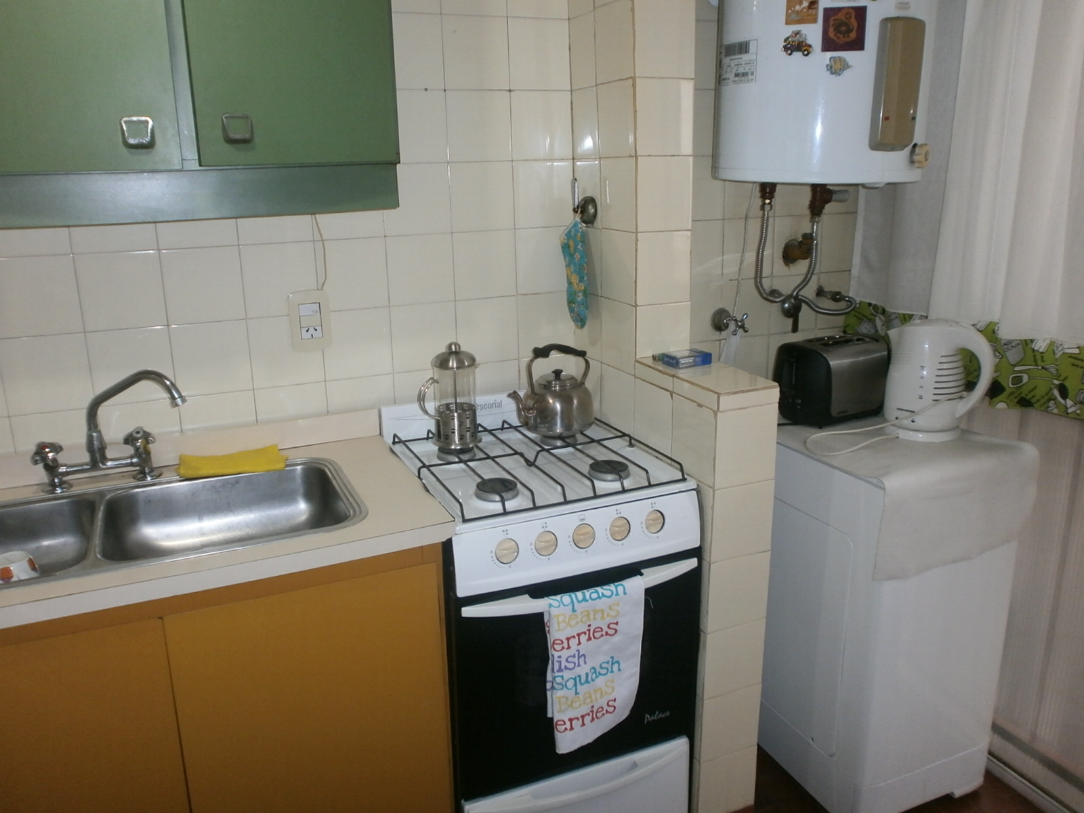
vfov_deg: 51.4
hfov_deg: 65.3
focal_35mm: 27
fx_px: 846
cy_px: 406
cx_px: 542
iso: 125
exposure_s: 1/30
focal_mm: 4.8
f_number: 2.9
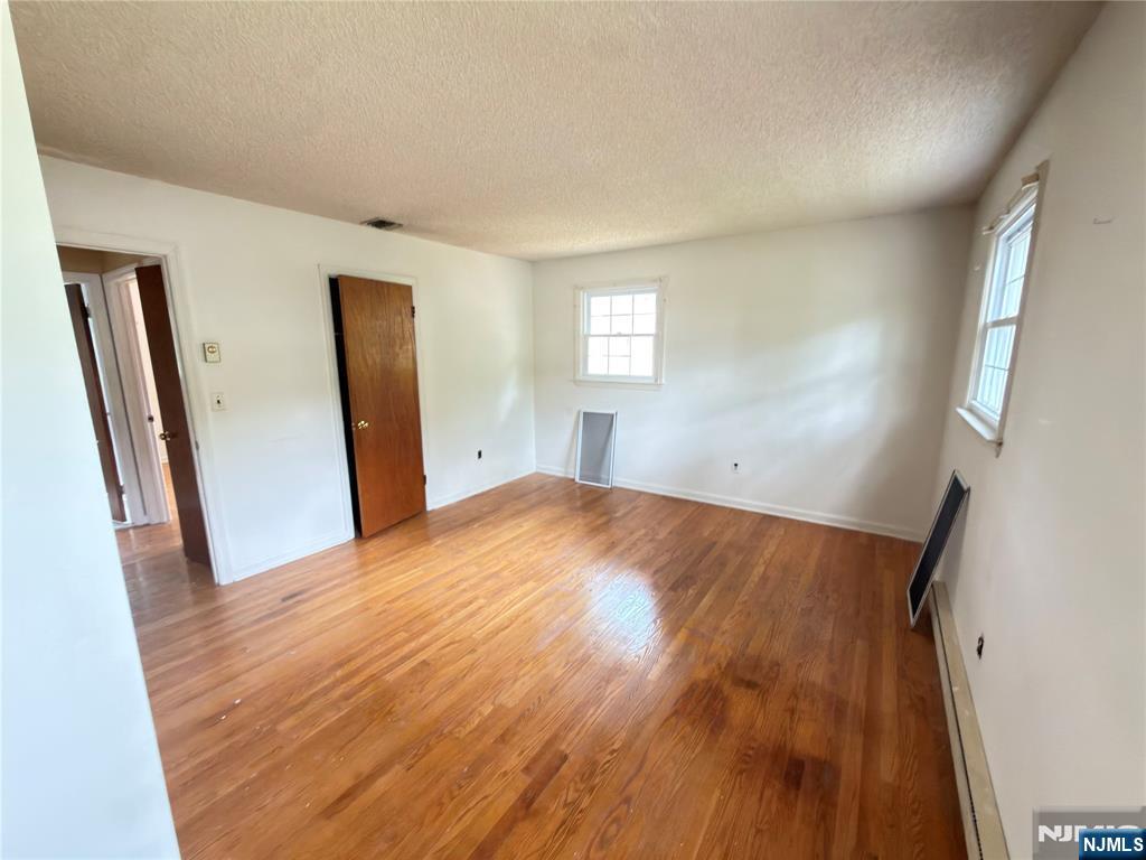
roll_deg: +0.1
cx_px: 573
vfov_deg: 85.7
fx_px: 463
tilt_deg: -10.4
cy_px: 430
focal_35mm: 14
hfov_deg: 102.1
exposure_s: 1/29
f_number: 2.2
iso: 320
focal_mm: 2.22
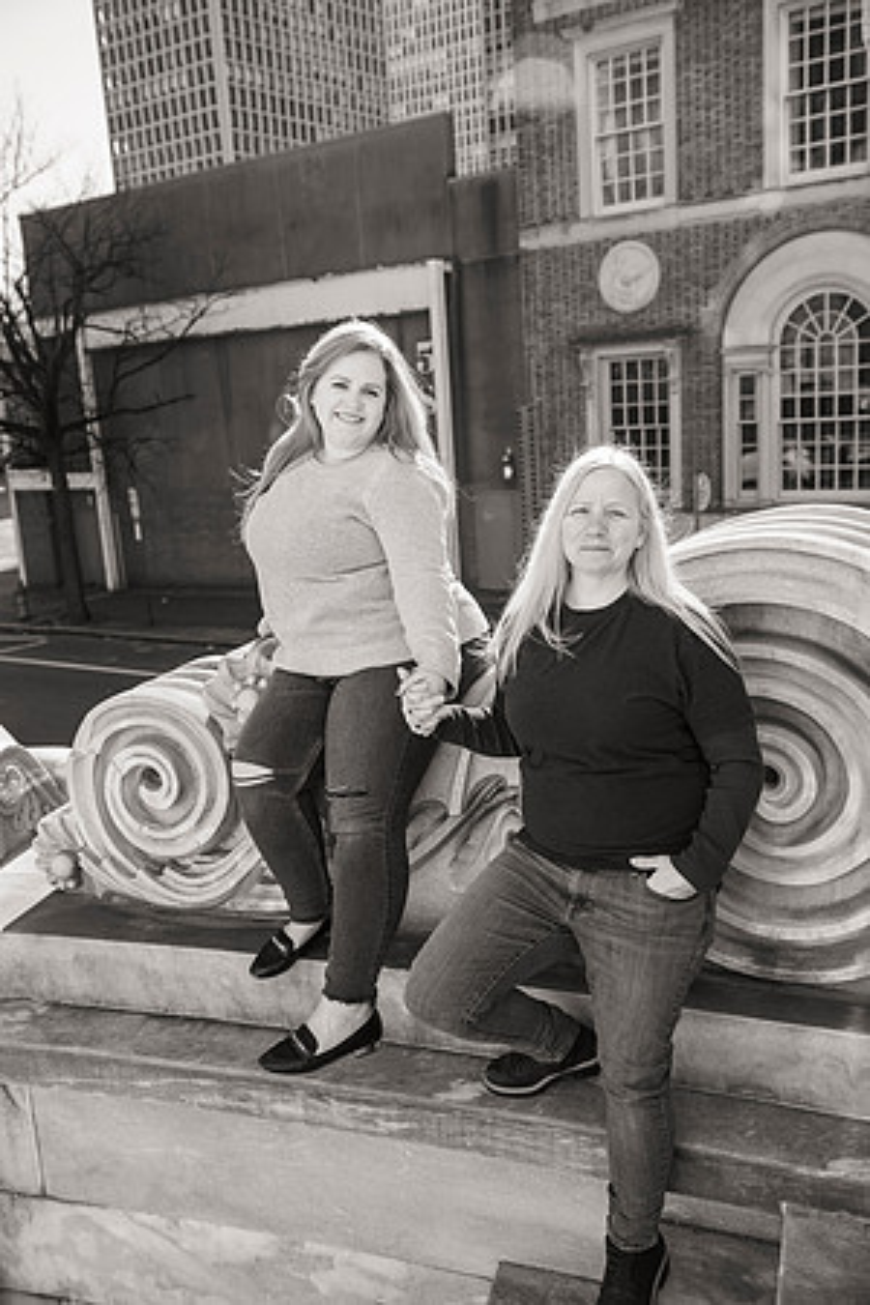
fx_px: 1160
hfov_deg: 41.1
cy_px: 652
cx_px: 435
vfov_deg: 58.7
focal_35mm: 32
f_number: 4
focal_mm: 32
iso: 400
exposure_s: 1/1600
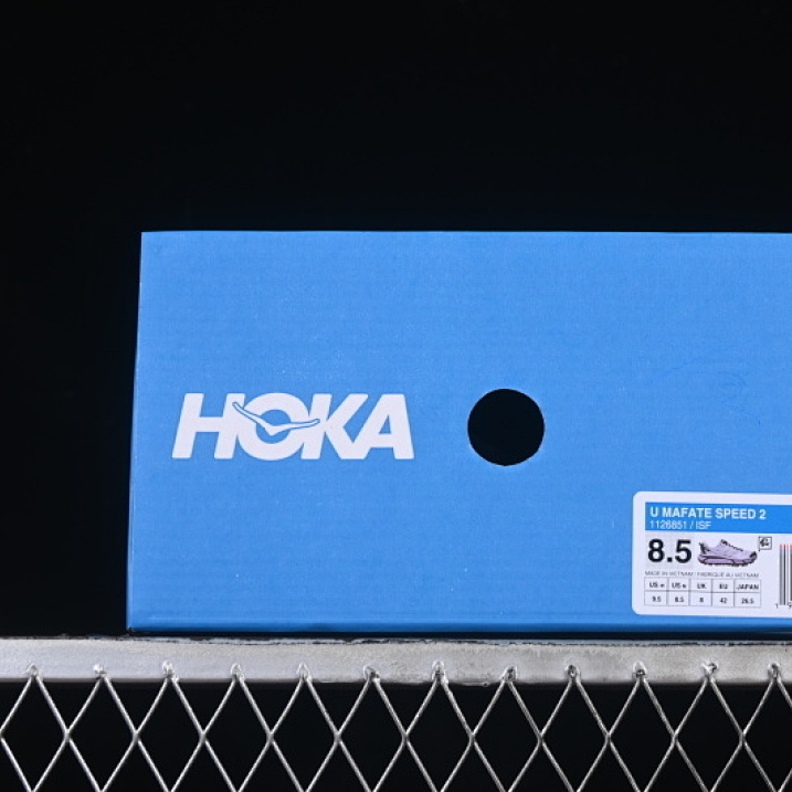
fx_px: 2485
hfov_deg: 18.1
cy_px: 395
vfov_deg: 18.1
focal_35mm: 96
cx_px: 513
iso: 160
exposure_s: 1/80
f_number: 8
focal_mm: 50
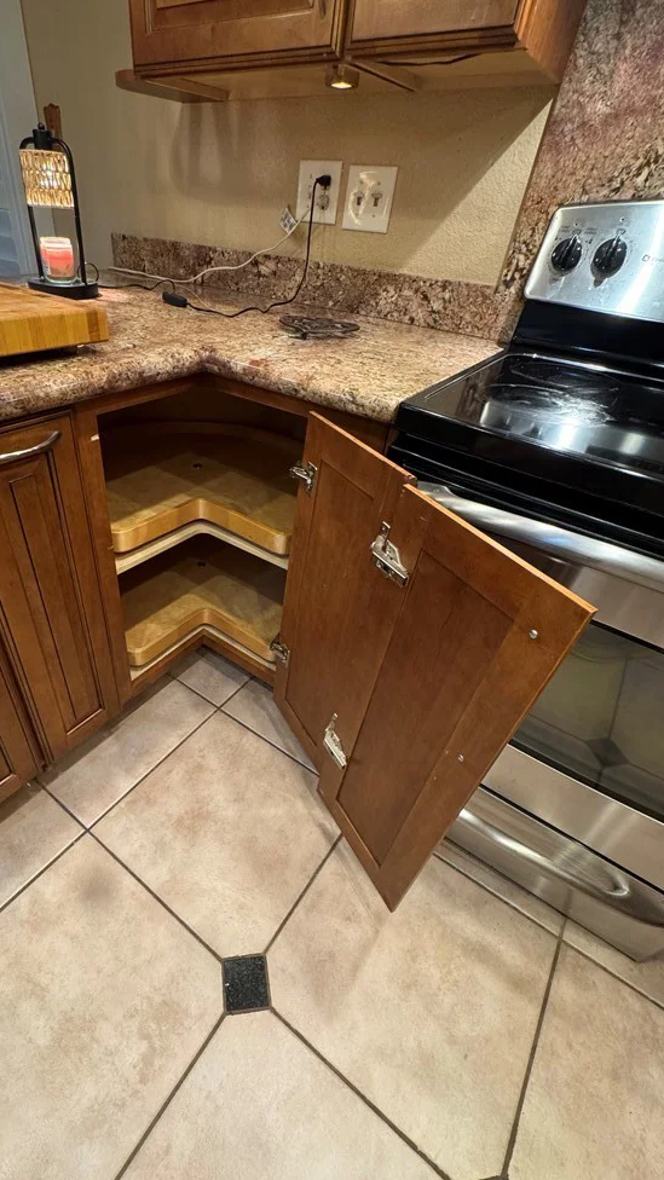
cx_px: 253
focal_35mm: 16
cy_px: 605
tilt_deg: -38.7
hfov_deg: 66.2
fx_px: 501
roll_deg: -4.9
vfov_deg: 99.4
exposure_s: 1/60
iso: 400
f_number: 2.2
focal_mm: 2.22
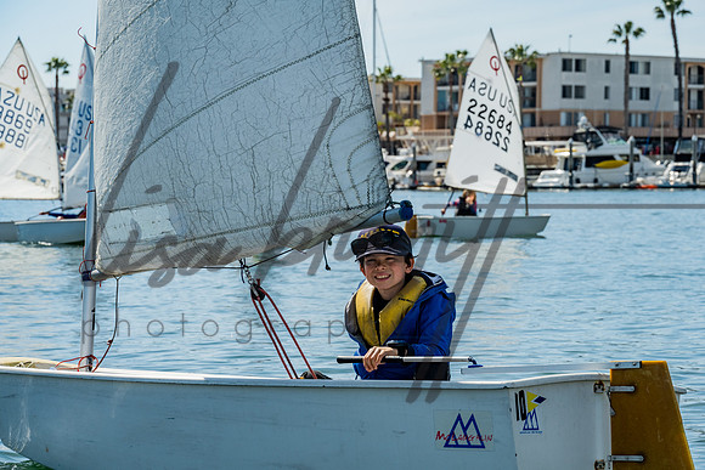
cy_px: 235
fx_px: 2336
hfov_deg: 17.2
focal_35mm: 119
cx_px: 352
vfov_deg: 11.5
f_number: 10
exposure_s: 1/320
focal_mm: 115
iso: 250
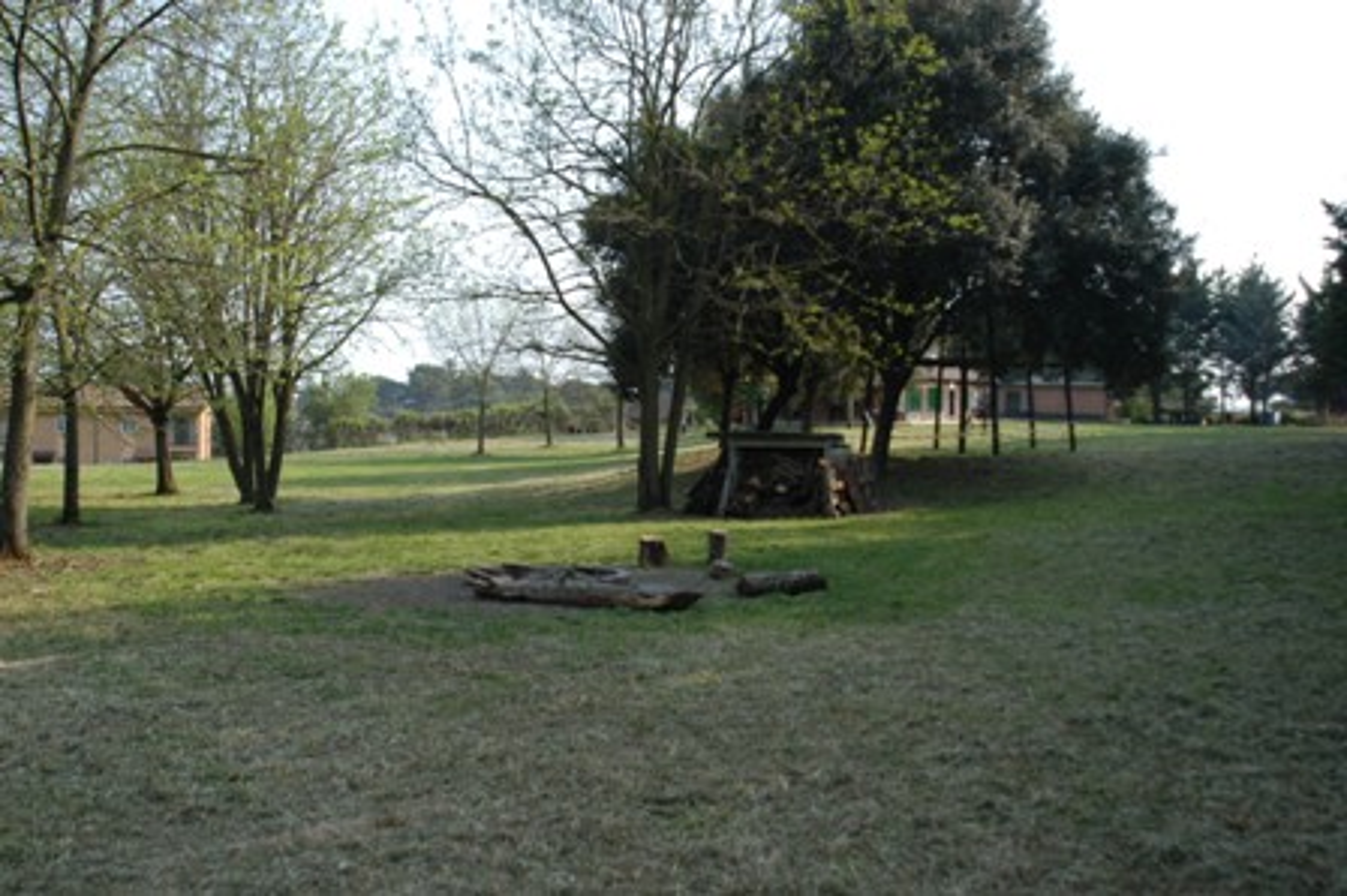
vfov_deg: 36.8
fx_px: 1346
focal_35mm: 36
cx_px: 674
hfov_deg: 53.2
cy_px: 448
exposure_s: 1/800
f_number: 5
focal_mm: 24
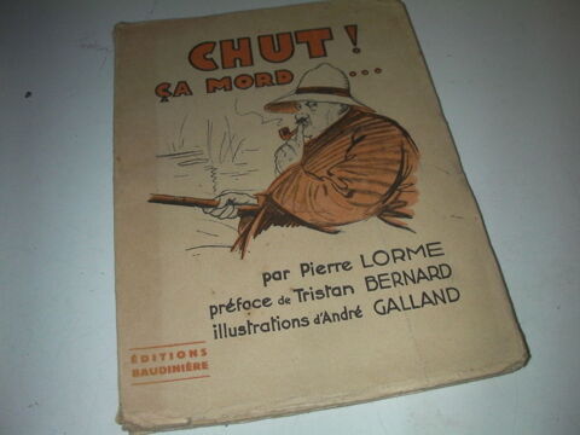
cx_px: 290
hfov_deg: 49.0
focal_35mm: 38
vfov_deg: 37.7
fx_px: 637
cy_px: 218
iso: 200
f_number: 5.6
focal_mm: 6.3
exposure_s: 1/30
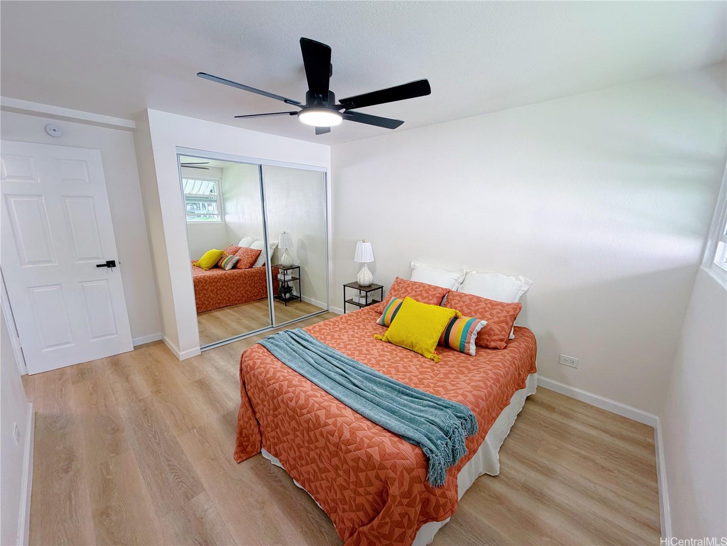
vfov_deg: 85.7
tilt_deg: -12.7
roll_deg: -0.3
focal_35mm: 14
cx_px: 364
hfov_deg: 102.1
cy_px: 273
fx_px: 294
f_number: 2.2
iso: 100
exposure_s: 1/121
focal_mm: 2.22
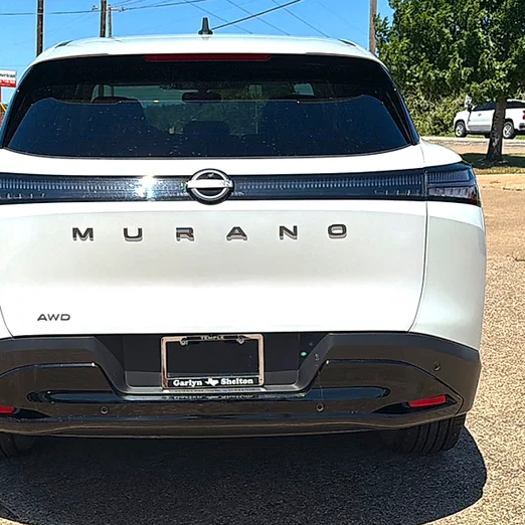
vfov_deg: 37.6
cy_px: 263
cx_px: 217
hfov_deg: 37.4
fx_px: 772
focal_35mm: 45
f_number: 1.78
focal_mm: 6.76
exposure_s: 1/11905
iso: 80
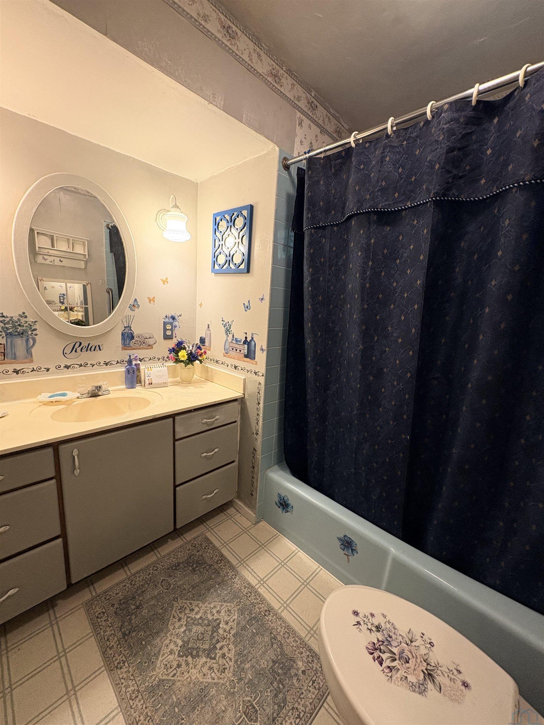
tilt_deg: -9.8
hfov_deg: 85.7
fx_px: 293
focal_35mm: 14
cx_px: 272
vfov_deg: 102.1
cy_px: 362
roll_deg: -3.8
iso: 250
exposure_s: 1/60
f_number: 2.2
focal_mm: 2.22
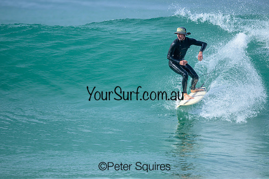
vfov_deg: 1.7
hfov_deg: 2.5
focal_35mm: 827
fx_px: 6183
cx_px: 139
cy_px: 93
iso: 500
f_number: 6.3
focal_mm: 800
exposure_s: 1/2000
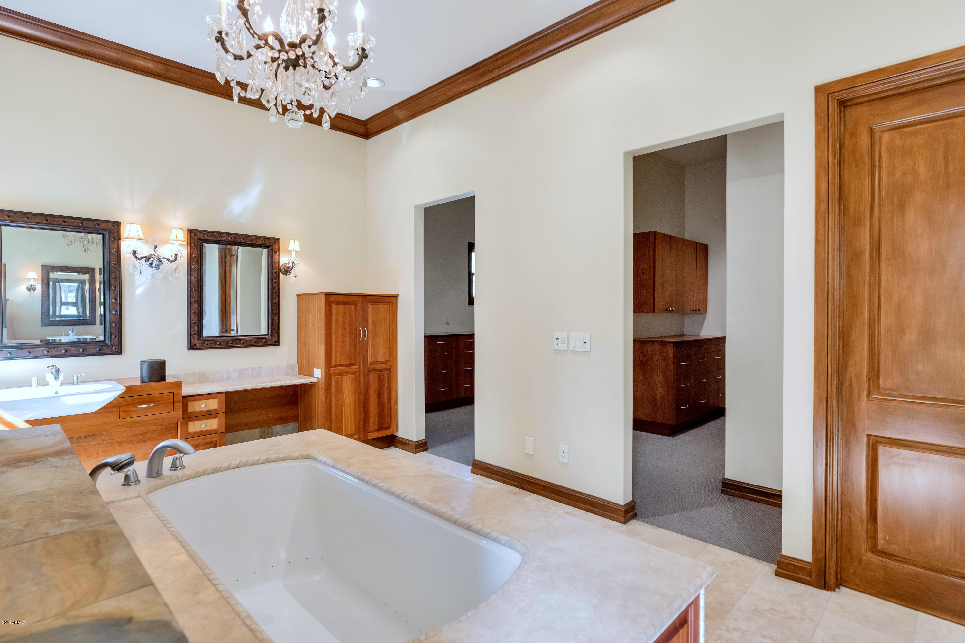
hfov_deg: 90.0
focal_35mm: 18
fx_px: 482
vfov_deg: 67.4
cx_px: 482
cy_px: 322
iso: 1000
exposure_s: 1/80
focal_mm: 18
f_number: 4.5
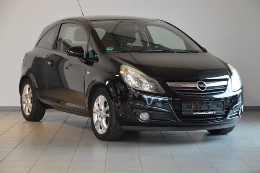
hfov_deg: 19.5
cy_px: 86
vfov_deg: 13.0
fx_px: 758
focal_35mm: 105
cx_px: 130
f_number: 5.3
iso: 2200
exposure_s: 1/60
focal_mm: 70
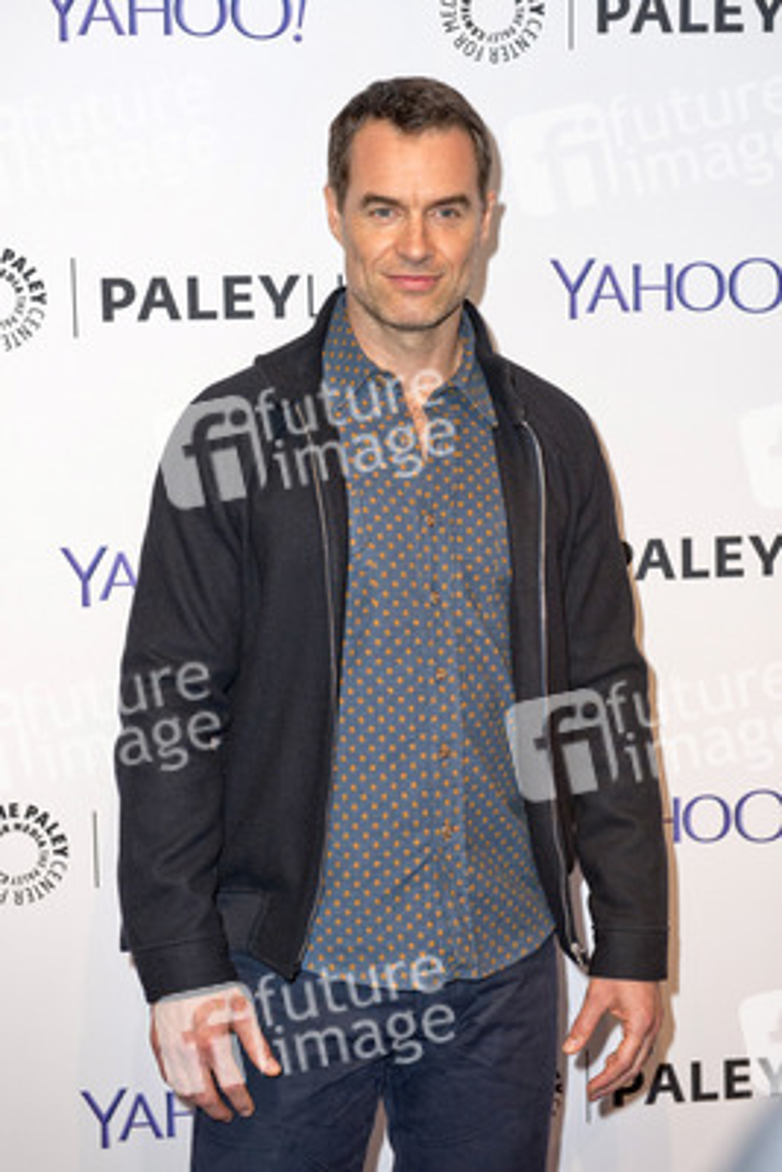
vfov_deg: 34.5
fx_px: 1888
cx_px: 391
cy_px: 586
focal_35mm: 58
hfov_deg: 23.4
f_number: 4
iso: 400
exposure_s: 1/400
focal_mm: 58
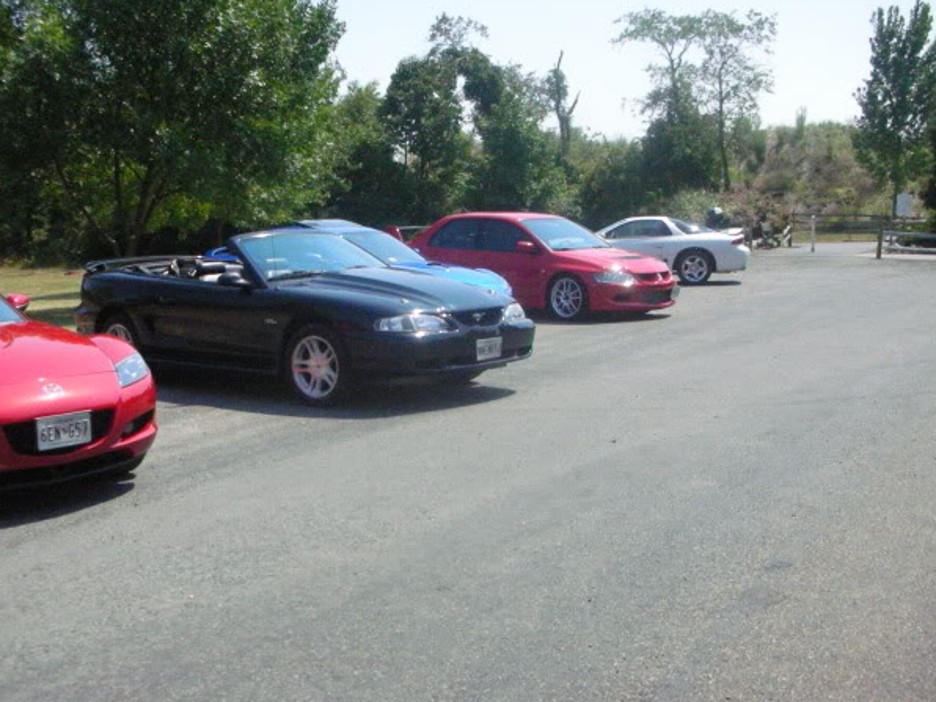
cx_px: 389
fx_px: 1271
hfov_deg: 40.3
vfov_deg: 30.9
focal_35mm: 47
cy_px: 375
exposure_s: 1/500
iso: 400
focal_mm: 5.8
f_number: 8.5
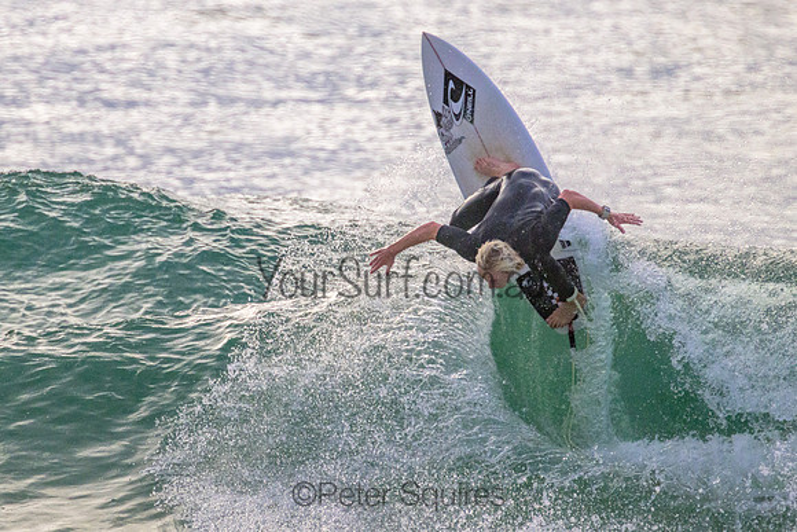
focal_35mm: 1091
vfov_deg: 1.3
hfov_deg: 1.9
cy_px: 169
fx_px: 24151
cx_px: 332
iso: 2800
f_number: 11
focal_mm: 800
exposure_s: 1/2000
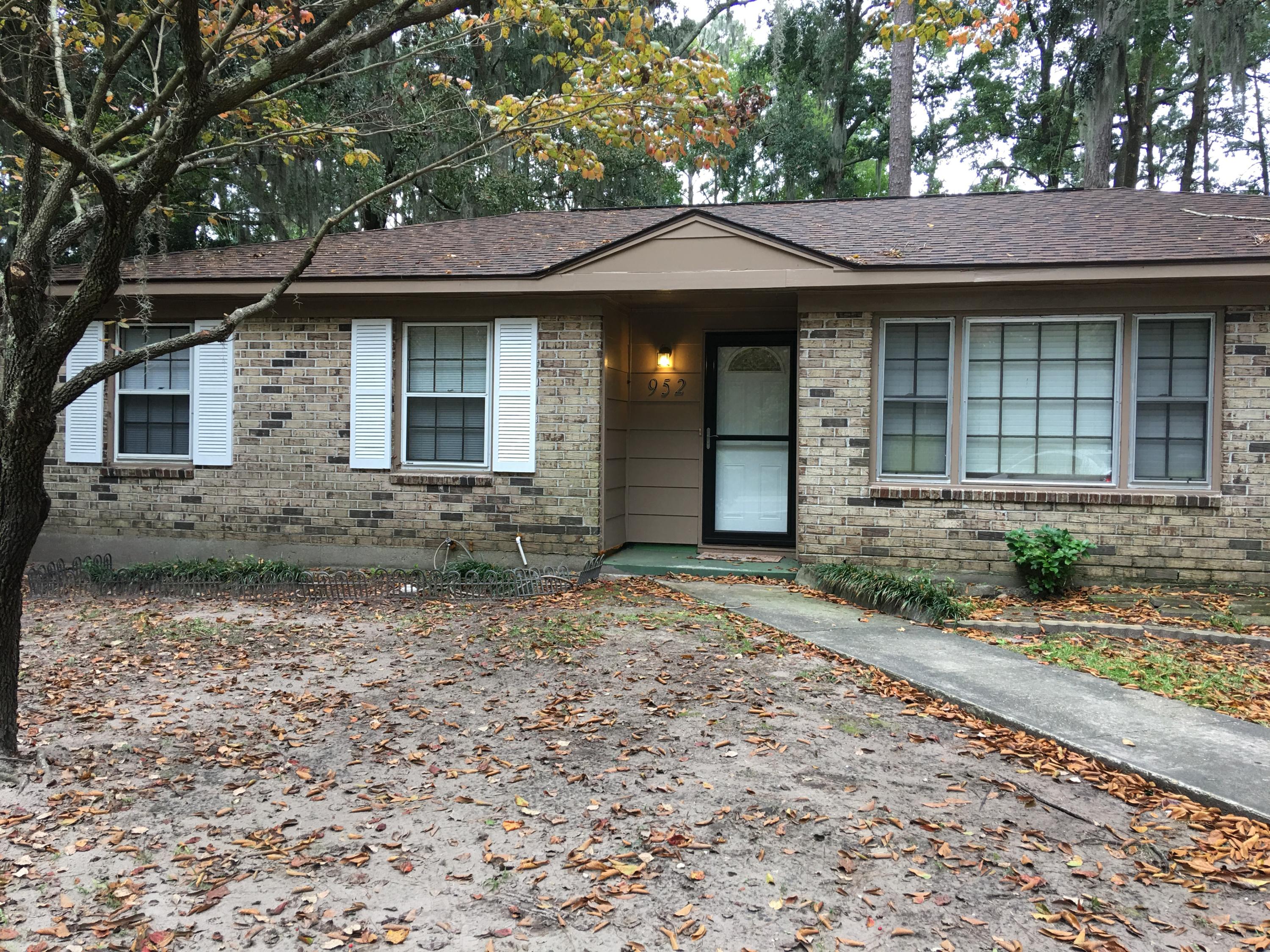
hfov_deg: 61.7
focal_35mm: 29
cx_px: 635
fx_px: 1064
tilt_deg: -1.3
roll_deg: -0.8
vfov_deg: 48.2
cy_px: 476
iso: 25
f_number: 2.2
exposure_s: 1/30
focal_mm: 4.15
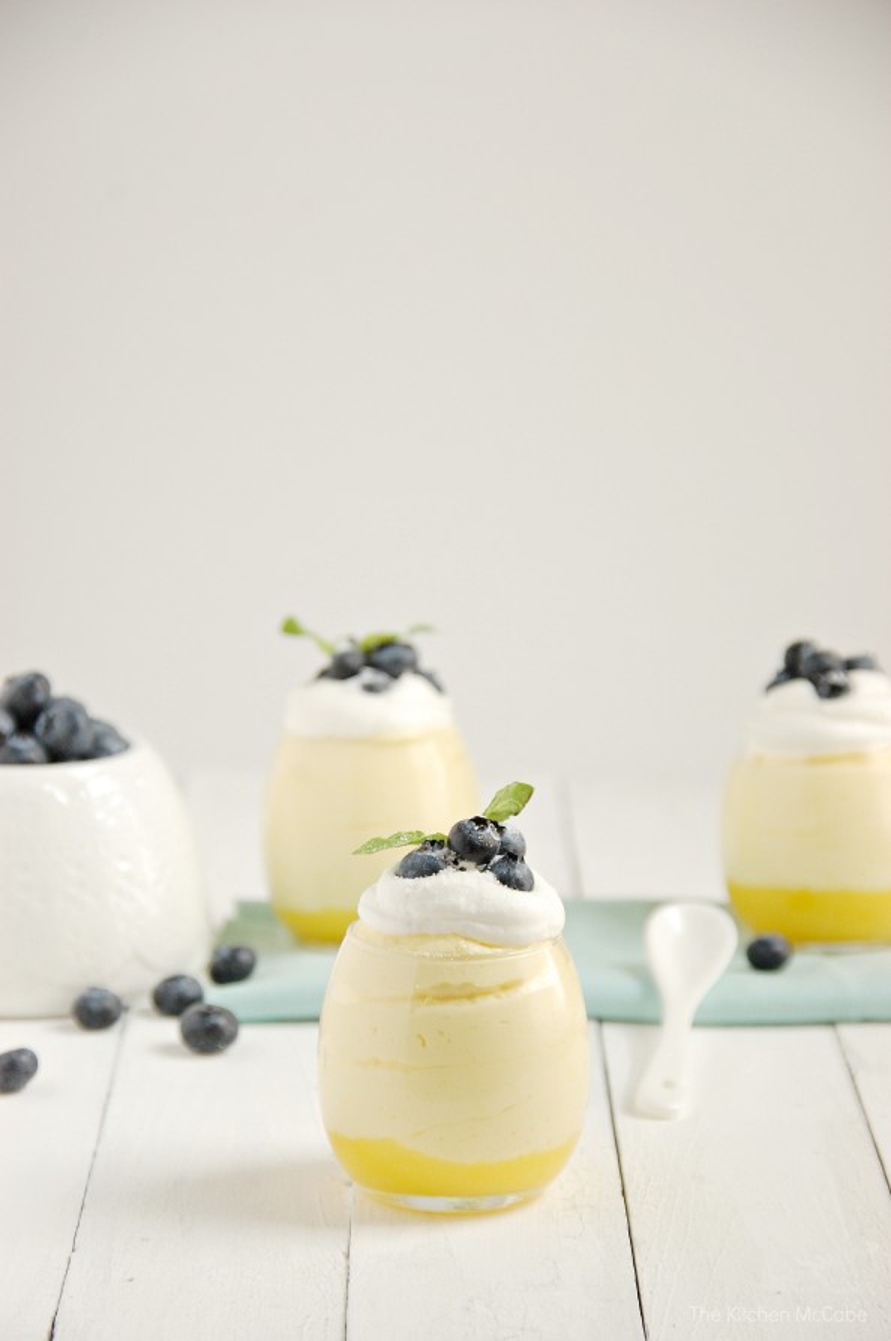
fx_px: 4465
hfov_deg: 11.4
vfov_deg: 17.1
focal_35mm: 120
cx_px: 446
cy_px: 670
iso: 400
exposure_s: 1/50
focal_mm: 80
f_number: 5.6
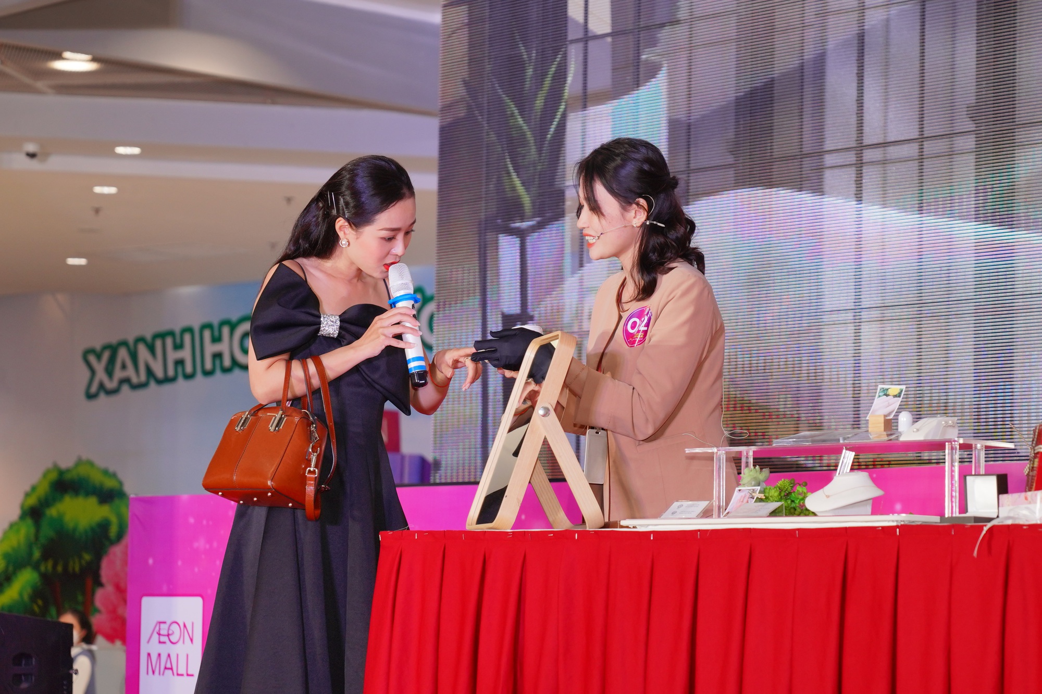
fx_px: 3039
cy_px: 347
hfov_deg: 19.5
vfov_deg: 13.0
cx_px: 521
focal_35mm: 105
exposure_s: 1/160
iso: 400
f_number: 3.5
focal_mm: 70
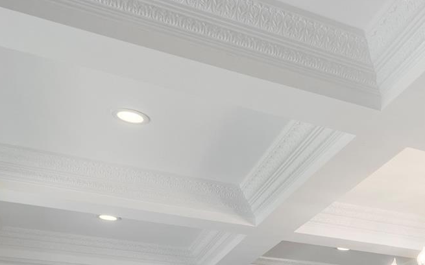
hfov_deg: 35.3
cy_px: 427
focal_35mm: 51
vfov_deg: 20.5
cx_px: 439
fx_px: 591
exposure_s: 1/45
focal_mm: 16
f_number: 6.7
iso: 500
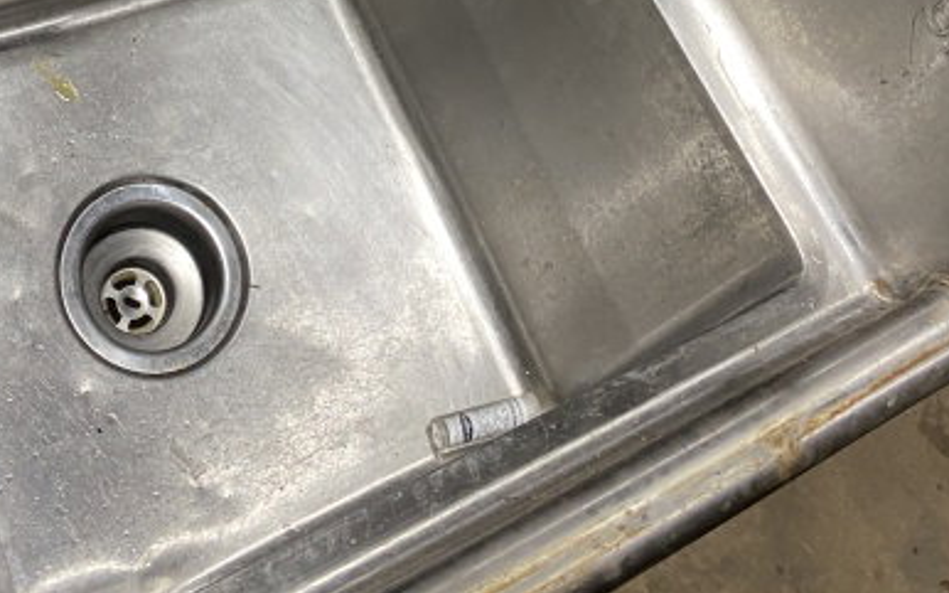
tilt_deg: -46.2
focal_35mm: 58
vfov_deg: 18.8
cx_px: 329
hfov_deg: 34.8
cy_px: -373
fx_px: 1500
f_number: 1.8
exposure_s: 1/60
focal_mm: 4.25
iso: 160
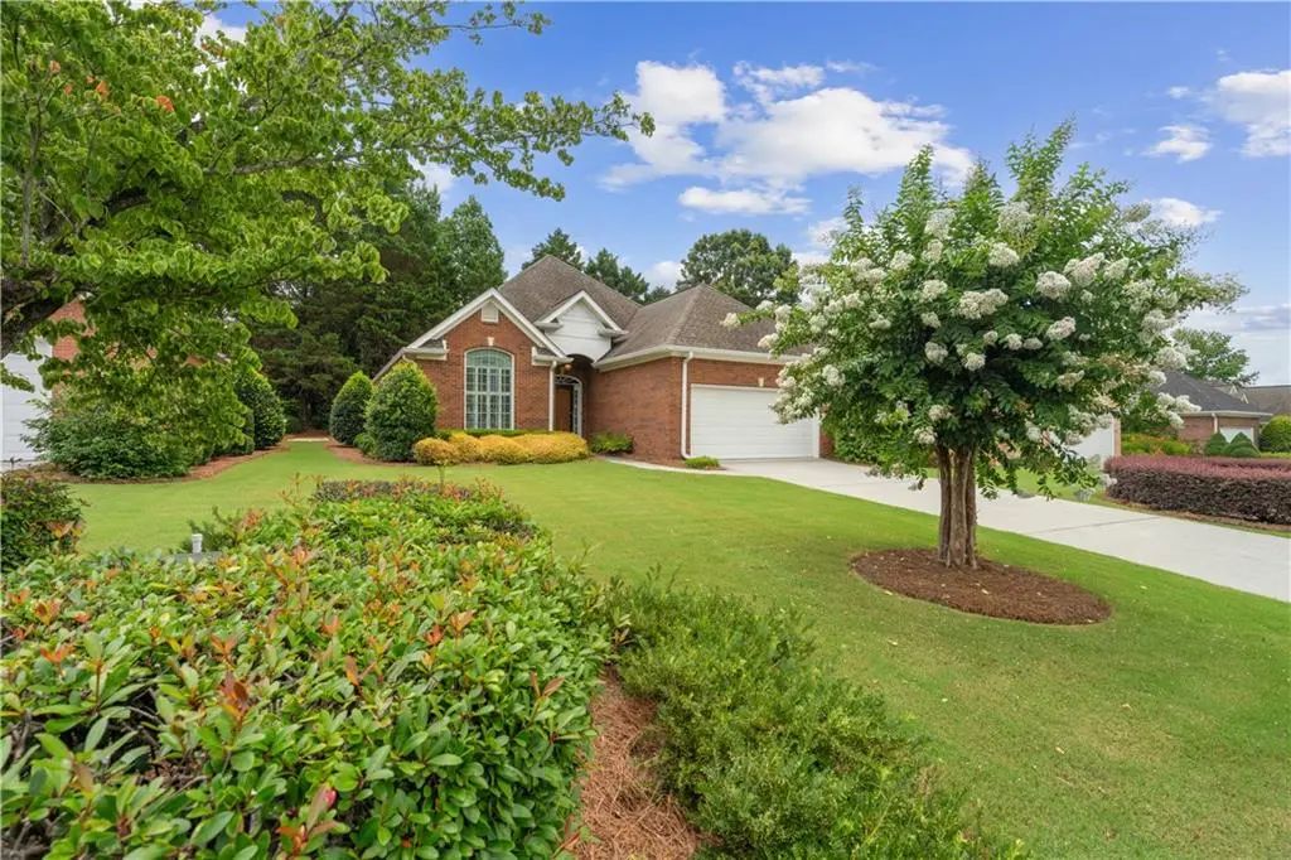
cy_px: 430
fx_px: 574
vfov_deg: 73.7
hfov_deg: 96.8
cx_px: 646
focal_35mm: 16
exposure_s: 1/125
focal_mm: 16
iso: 400
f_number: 9
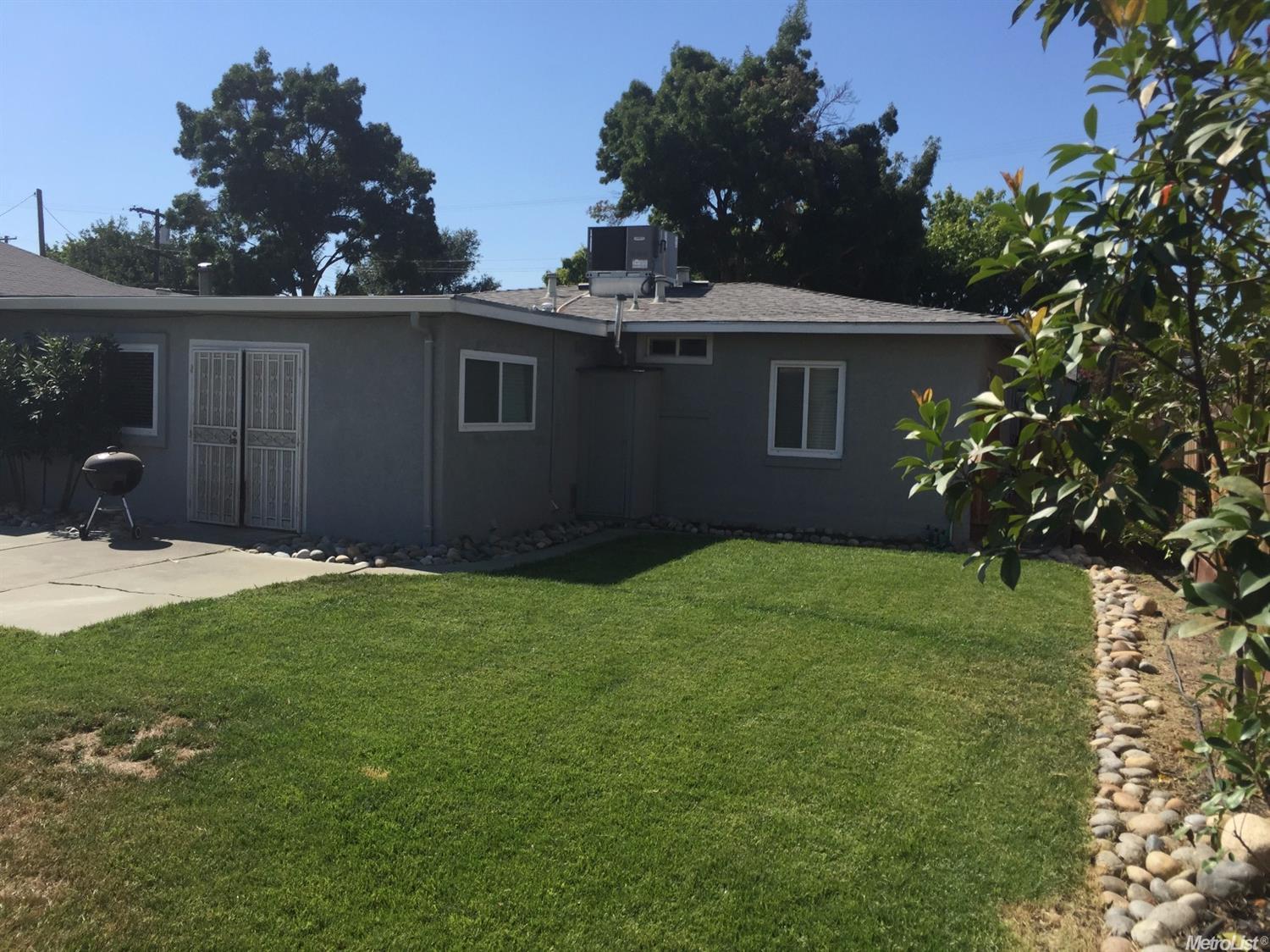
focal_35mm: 29
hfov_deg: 61.7
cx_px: 635
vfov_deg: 48.2
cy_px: 476
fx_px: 1064
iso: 32
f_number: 2.2
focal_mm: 4.15
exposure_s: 1/1980
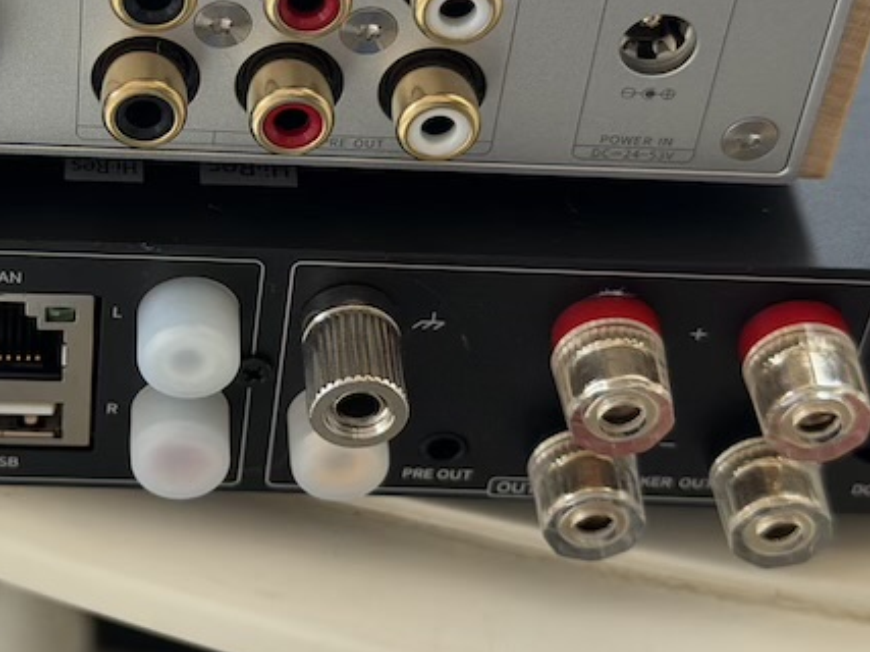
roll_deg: -3.8
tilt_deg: -41.8
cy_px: 196
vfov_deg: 16.4
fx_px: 2261
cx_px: 157
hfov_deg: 21.5
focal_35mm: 90
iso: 160
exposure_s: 1/128
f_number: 1.78
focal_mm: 6.76
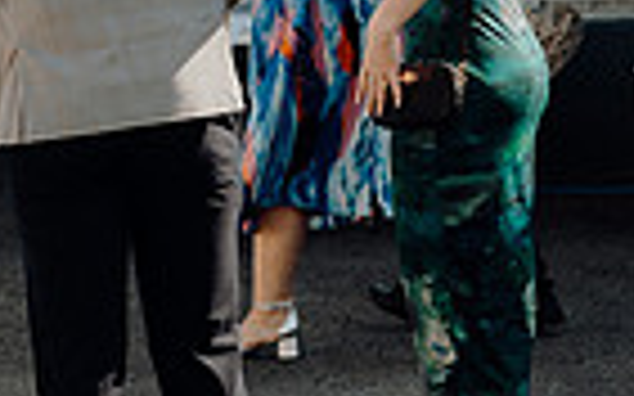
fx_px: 5061
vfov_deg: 4.5
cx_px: 72
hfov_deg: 7.2
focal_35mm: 293
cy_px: -16
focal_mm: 70
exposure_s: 1/640
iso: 125
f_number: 3.5
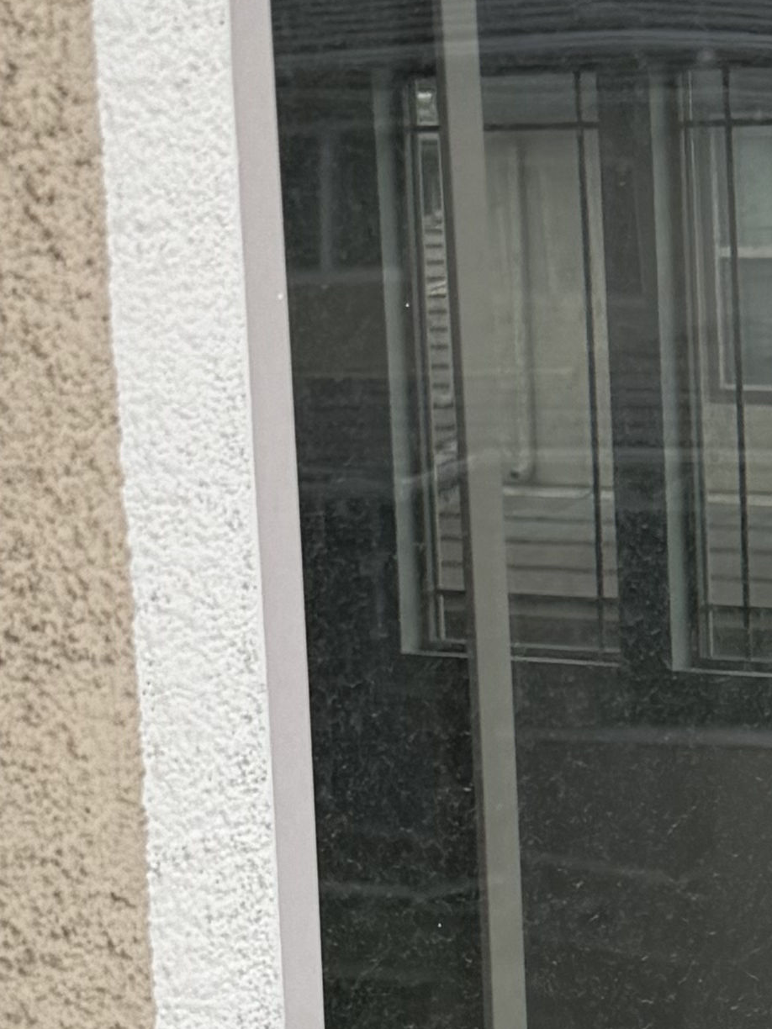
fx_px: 3330
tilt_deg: -8.0
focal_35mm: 112
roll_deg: +0.3
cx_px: 1297
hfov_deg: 12.3
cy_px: 710
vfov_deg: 17.5
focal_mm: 6.76
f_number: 1.78
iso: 80
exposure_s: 1/1046
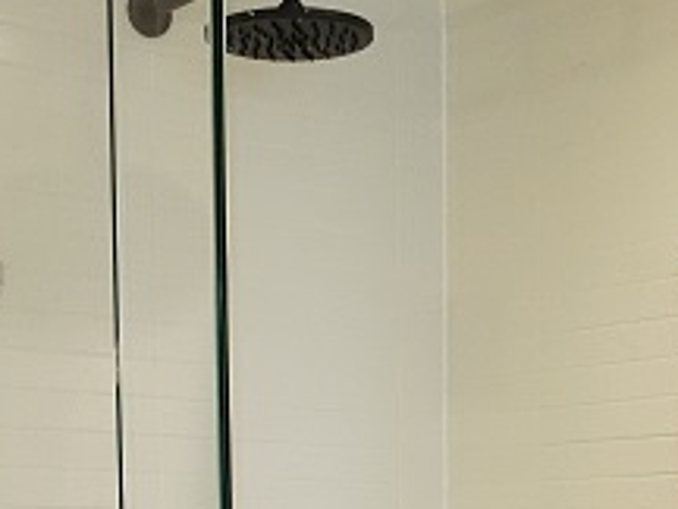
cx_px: 510
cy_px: 831
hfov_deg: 20.1
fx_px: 1900
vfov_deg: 14.0
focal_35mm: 97
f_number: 2.4
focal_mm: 4.3
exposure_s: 1/40
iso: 100
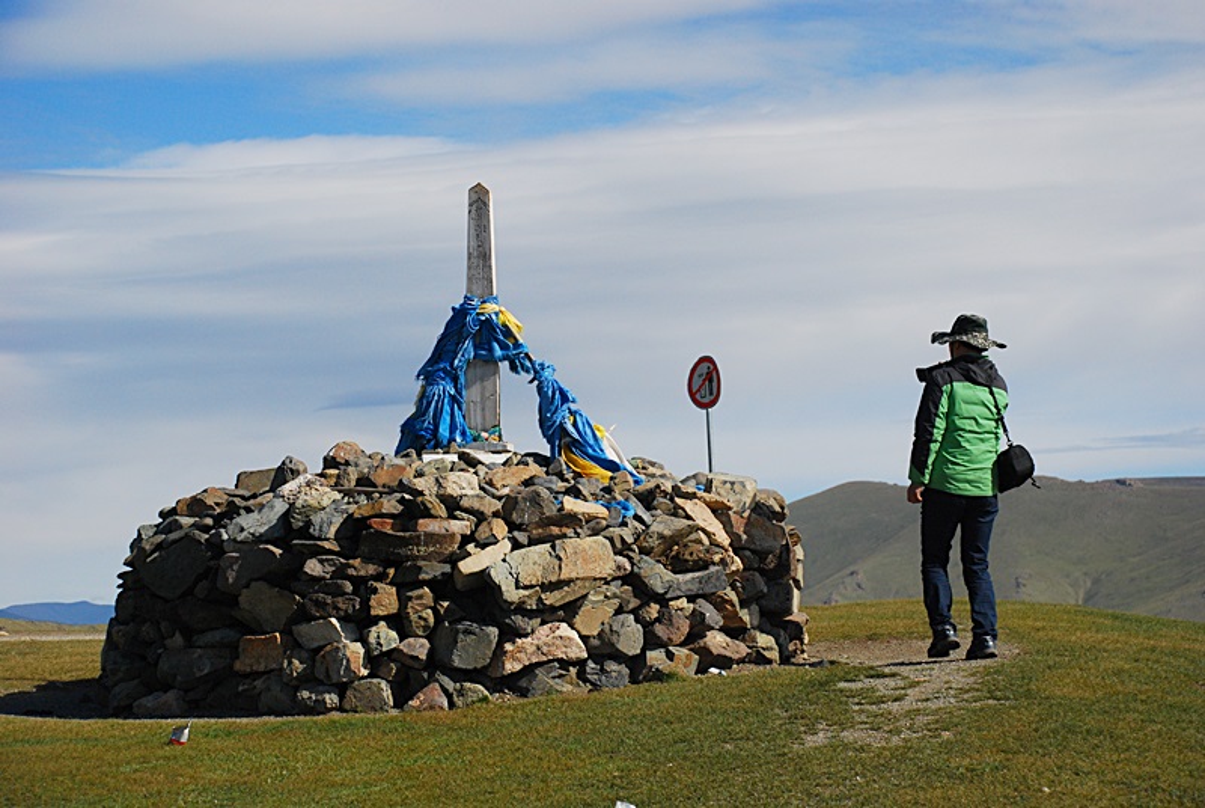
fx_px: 2514
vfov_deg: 18.2
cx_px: 602
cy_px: 404
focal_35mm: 75
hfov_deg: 27.0
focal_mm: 50
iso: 400
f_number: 5.6
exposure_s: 1/2000
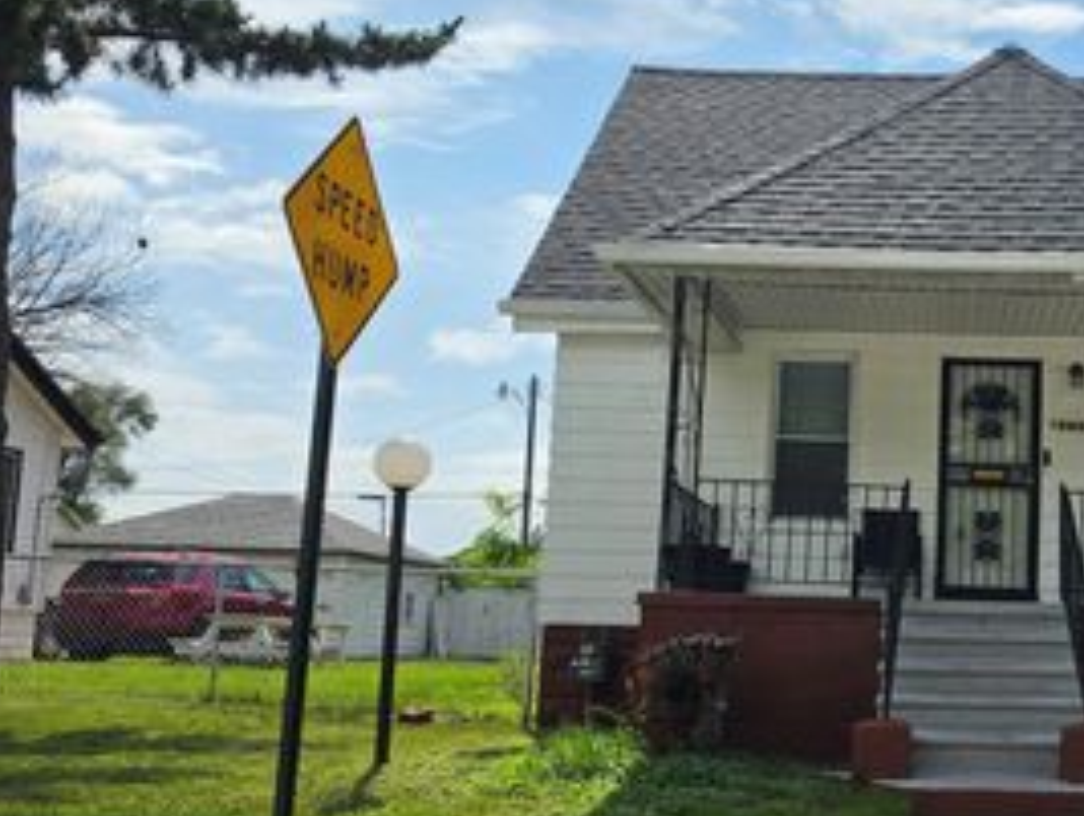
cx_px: 946
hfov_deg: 40.9
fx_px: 1348
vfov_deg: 33.6
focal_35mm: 43
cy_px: 453
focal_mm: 6.5
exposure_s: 1/7939
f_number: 1.4
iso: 25
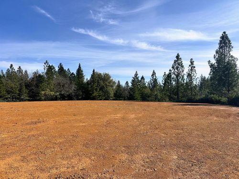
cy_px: 90
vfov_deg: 56.8
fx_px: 166
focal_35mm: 24
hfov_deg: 71.6
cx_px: 120
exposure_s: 1/6623
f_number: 1.78
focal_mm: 6.86
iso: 80
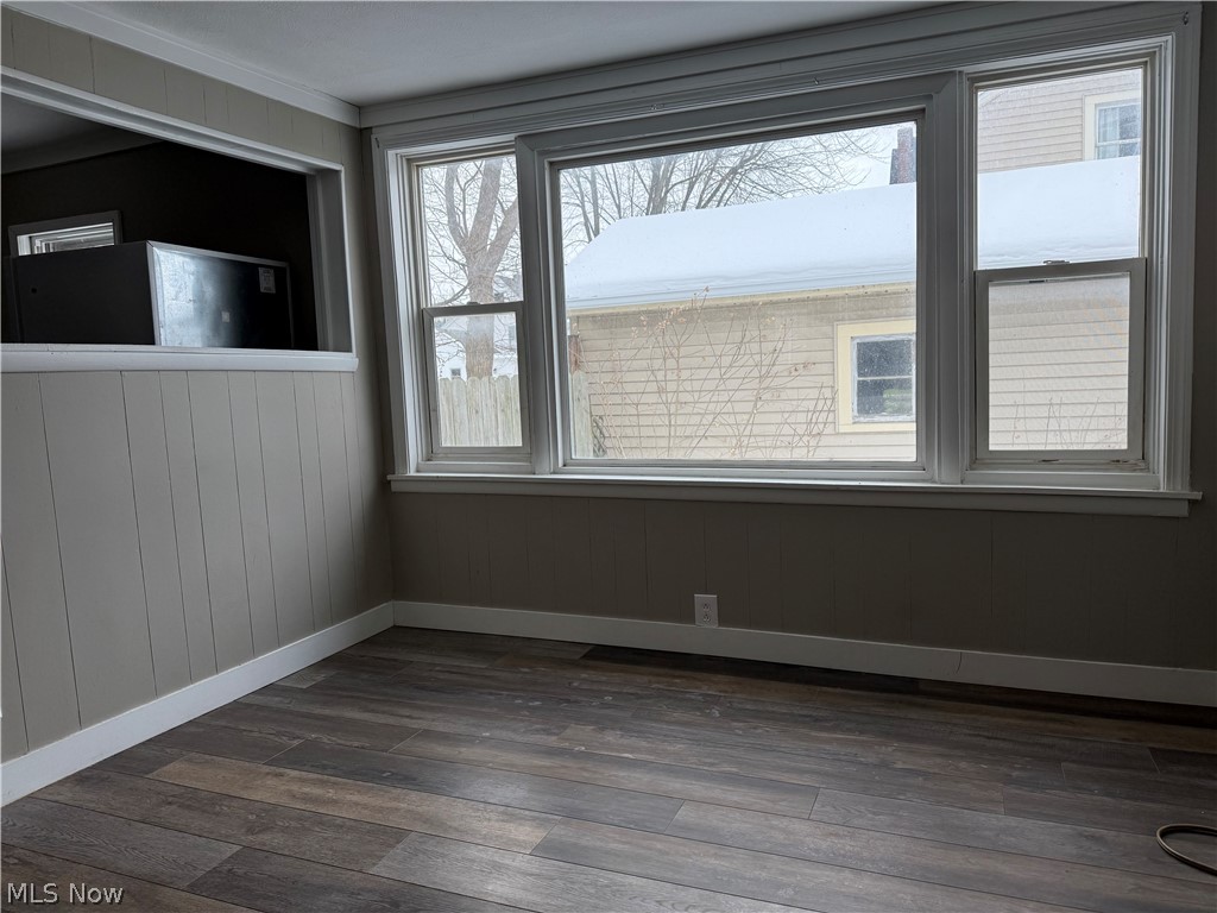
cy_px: 456
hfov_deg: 71.6
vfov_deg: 56.8
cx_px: 608
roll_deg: +2.7
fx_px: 844
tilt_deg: -4.4
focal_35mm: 24
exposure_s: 1/822
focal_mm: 6.76
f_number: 1.78
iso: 100
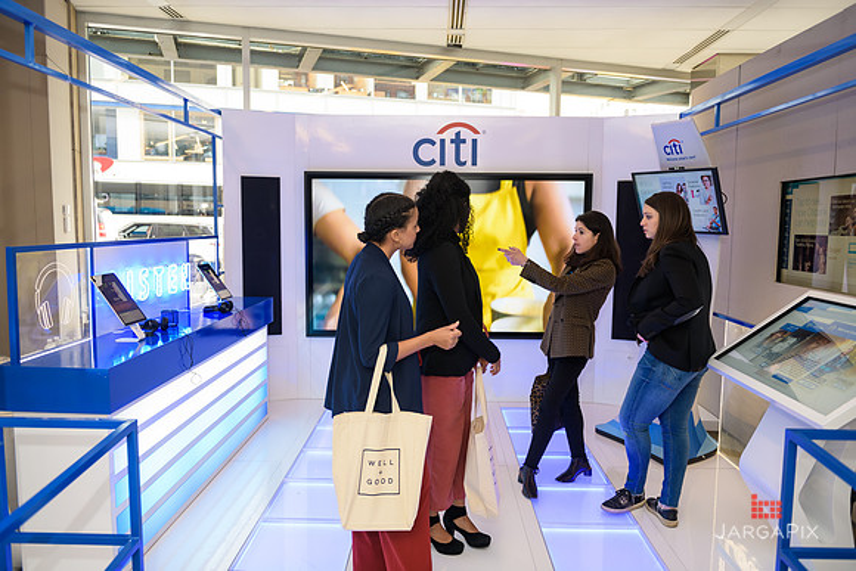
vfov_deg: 48.0
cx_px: 428
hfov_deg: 67.4
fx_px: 642
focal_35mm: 27
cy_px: 286
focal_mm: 27
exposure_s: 1/125
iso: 400
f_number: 3.2
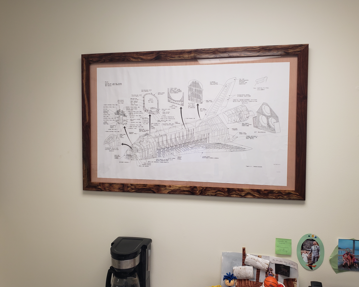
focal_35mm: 28
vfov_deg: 51.5
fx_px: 298
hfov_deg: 62.2
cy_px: 141
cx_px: 188
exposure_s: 1/60
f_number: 2.4
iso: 80
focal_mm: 4.3
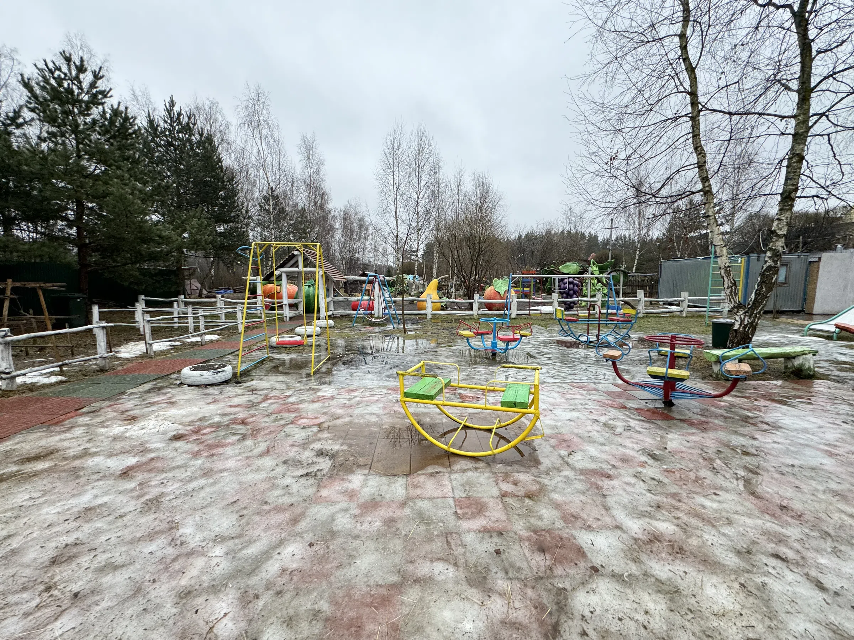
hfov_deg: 102.1
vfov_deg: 85.7
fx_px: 345
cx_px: 427
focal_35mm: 14
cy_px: 320
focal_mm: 2.22
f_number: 2.2
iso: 100
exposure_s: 1/99
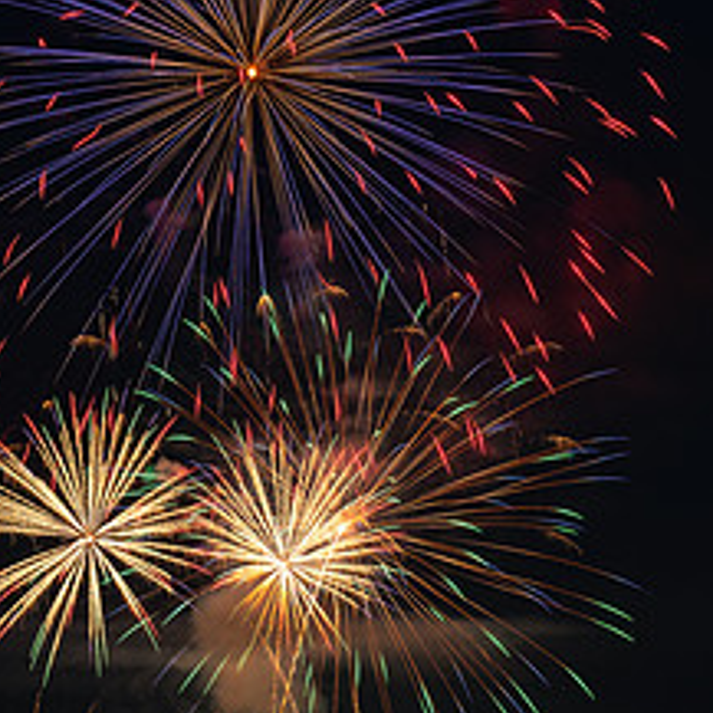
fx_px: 3449
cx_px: 152
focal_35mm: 148
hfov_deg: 11.8
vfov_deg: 11.8
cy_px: 417
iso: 100
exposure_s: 12
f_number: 8
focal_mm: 56
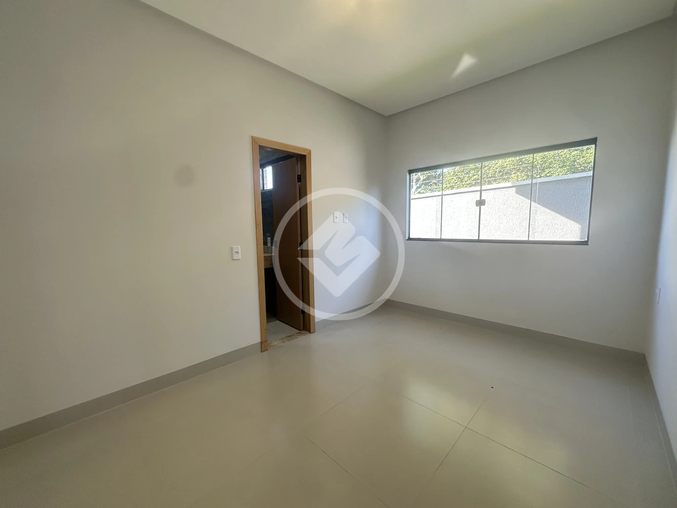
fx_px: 274
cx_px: 338
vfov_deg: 85.7
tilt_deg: -5.7
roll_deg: +0.6
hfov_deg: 102.1
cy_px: 254
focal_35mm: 14
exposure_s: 1/99
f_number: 2.2
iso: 100
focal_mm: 2.22
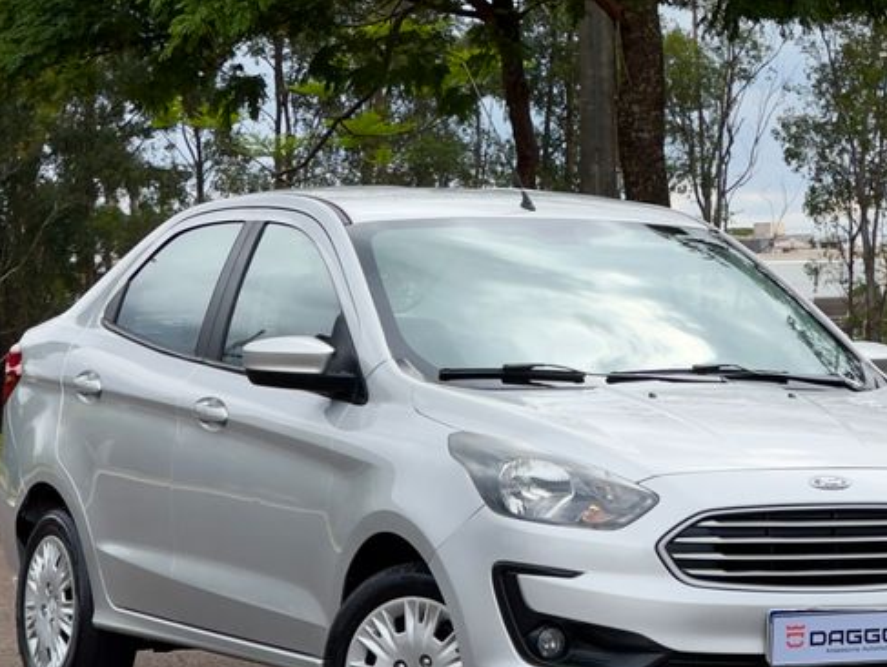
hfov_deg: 15.4
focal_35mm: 128
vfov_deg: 11.6
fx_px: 3282
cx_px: 532
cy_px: 259
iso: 25
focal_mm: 9
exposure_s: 1/367
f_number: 2.8
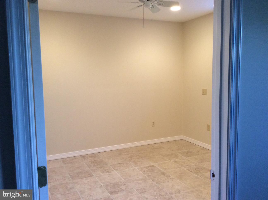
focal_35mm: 32
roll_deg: +1.9
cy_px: 100
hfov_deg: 56.9
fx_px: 247
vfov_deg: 44.1
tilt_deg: -6.6
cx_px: 134
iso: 100
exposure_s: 1/24
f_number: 2.4
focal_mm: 3.3
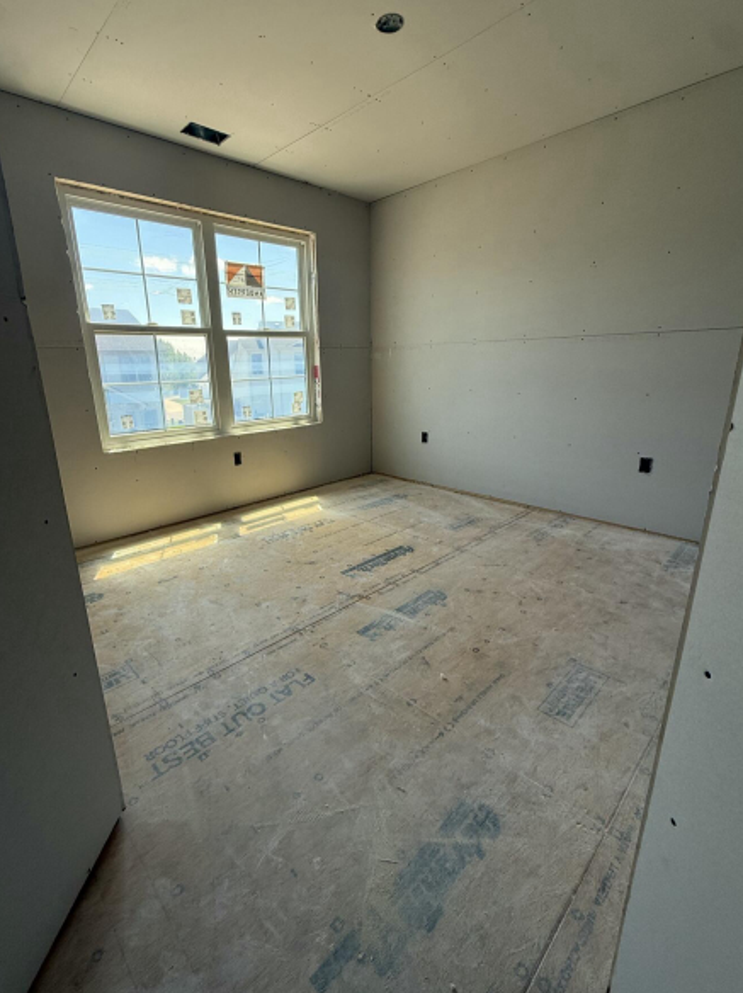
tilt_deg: -15.6
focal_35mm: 16
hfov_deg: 77.8
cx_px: 338
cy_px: 492
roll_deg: +1.5
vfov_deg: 94.5
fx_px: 459
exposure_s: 1/276
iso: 64
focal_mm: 2.22
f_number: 2.2
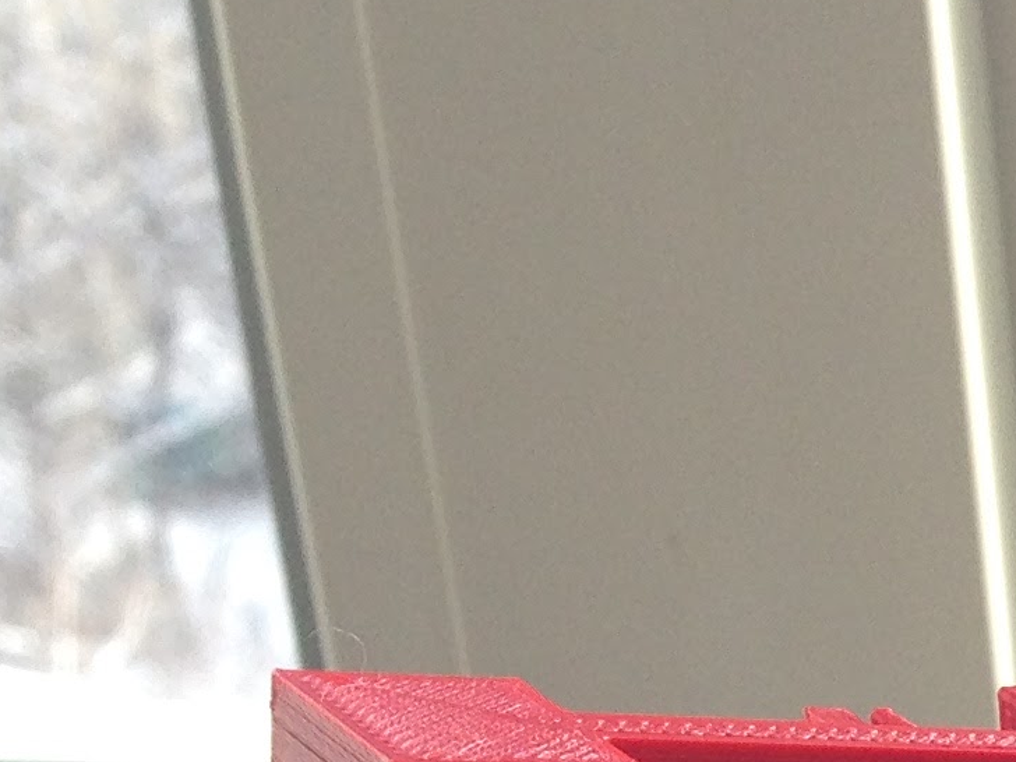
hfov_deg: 12.1
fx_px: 4344
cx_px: 1916
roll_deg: +0.2
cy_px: 1555
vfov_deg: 9.4
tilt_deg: -28.3
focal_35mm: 148
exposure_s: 1/120
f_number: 2.4
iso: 64
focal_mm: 4.12
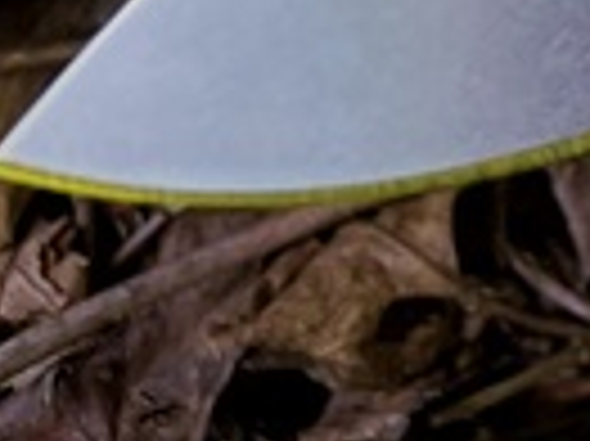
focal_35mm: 159
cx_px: 1747
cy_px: -824
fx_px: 2708
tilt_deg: -64.0
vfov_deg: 8.1
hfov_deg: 9.7
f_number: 1.6
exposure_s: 1/121
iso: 64
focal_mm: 4.2
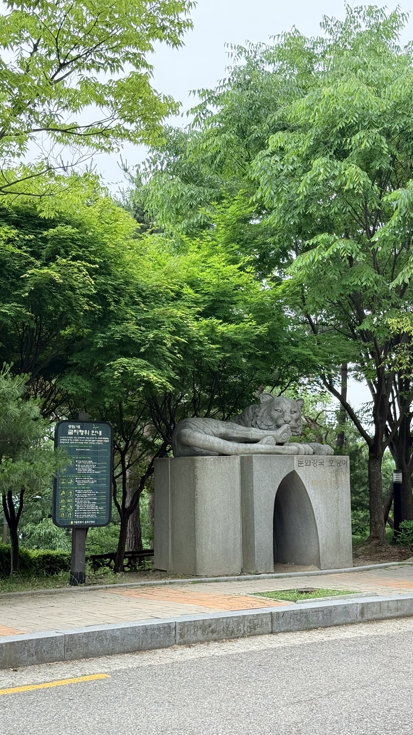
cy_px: 367
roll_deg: -0.5
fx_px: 1032
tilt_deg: +6.8
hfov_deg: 22.6
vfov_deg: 39.2
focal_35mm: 53
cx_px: 235
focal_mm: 6.76
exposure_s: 1/865
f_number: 1.78
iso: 100
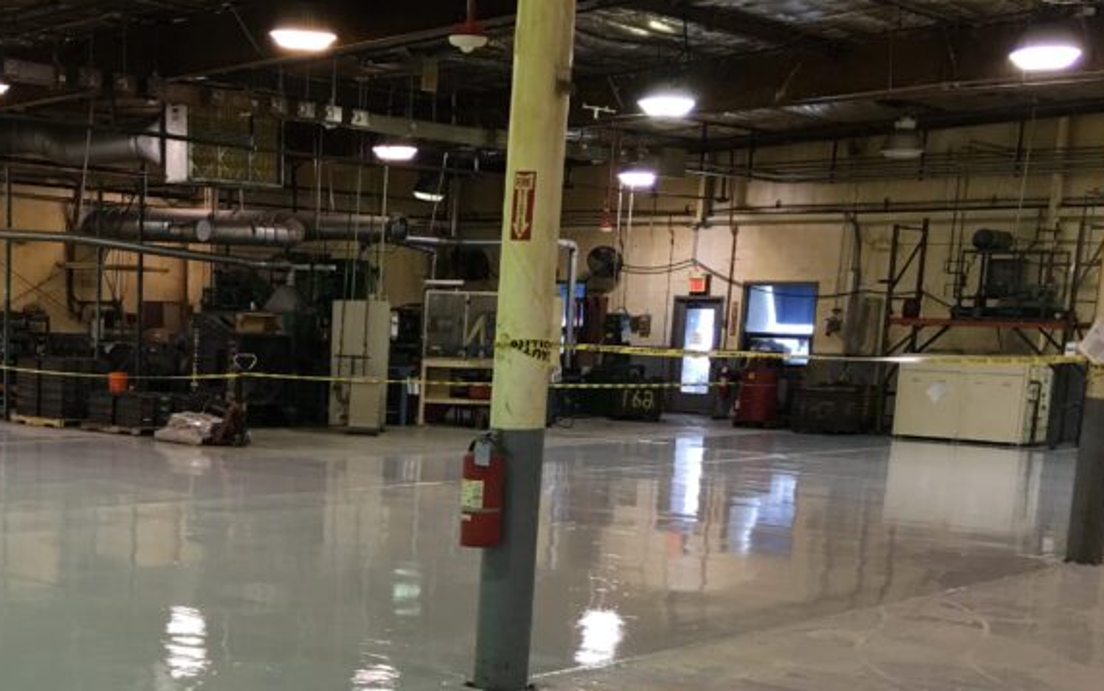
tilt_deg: -8.9
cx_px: 189
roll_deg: -1.5
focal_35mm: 55
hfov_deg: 35.4
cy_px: 600
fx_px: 1655
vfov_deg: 23.1
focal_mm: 4.15
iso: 40
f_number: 2.2
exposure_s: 1/30
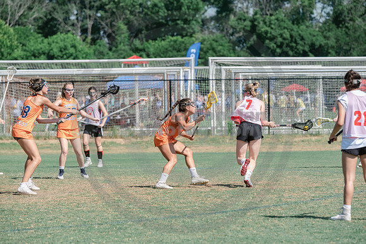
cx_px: 183
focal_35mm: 217
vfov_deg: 6.3
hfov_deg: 9.5
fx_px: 2203
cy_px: 122
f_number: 5.6
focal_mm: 200
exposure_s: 1/2000
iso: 400
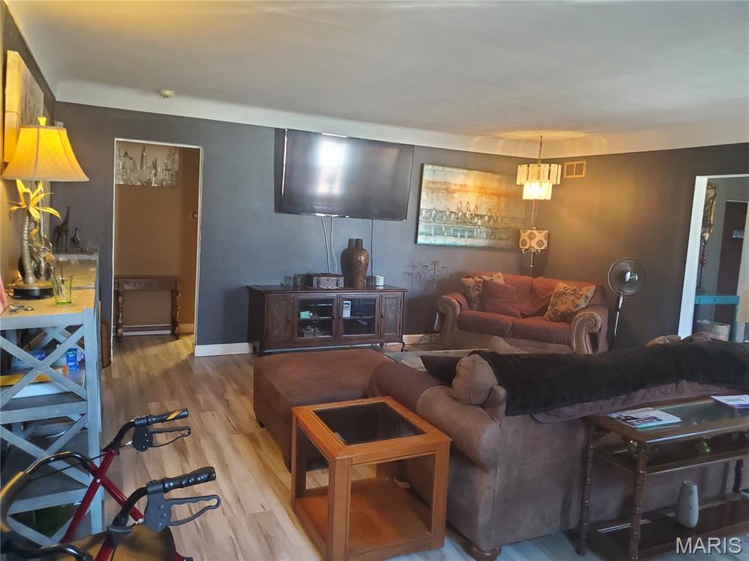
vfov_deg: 53.1
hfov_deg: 67.3
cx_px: 374
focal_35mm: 26
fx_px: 563
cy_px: 280
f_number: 1.5
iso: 320
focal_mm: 4.3
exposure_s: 1/40
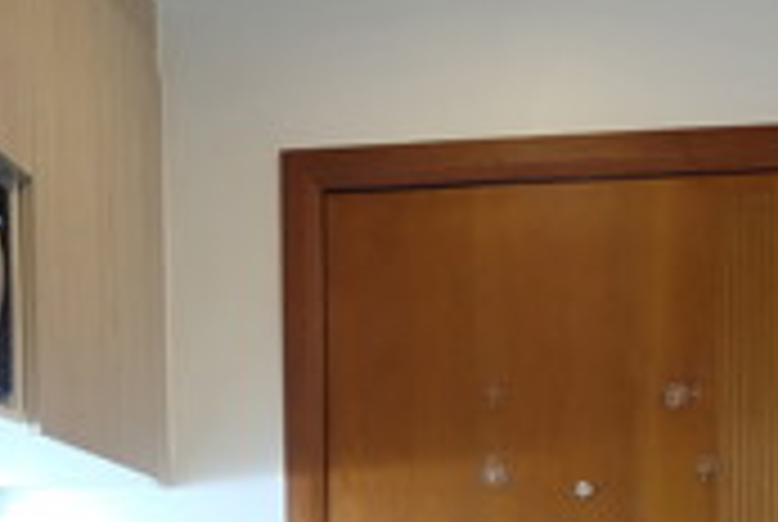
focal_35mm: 83
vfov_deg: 15.0
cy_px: 842
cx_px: 355
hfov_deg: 24.4
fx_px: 1797
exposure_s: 1/60
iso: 1000
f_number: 3.5
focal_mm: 16
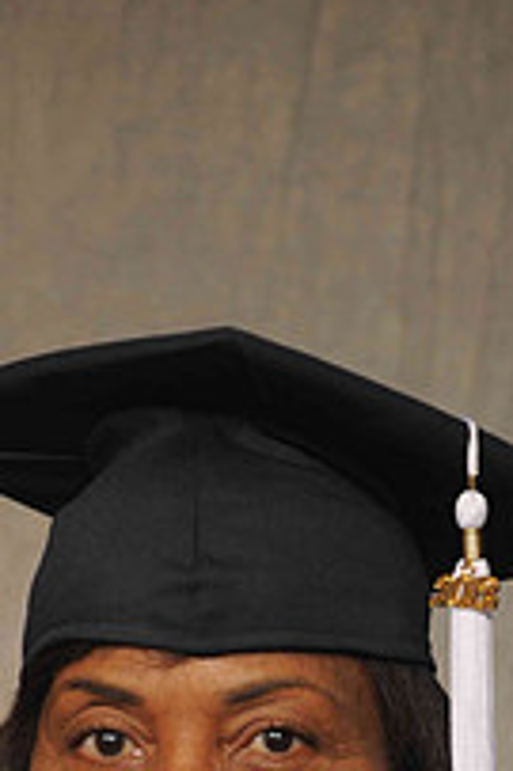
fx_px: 7108
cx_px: 203
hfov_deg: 4.1
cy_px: 805
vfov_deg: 6.2
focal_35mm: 332
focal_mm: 100
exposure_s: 1/125
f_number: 5.6
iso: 200
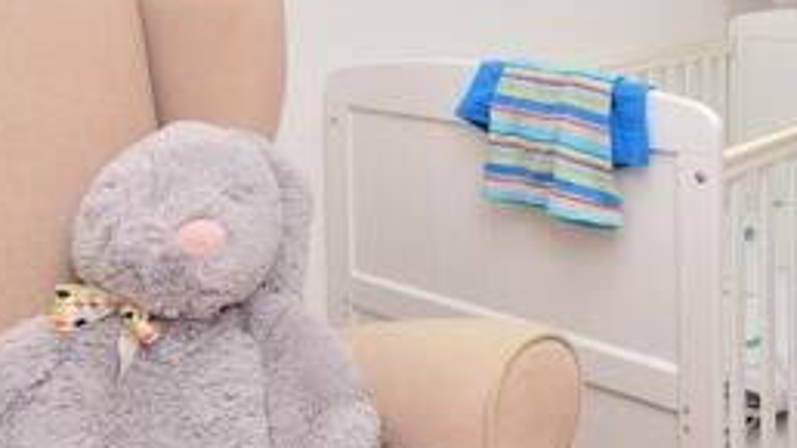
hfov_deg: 48.5
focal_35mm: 40
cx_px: 599
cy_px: -48
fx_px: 845
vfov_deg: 27.2
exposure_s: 1/160
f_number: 6.3
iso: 200
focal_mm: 10
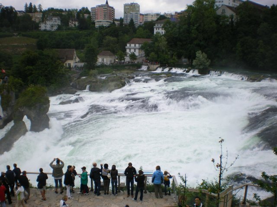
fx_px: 288
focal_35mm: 36
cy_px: 104
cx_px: 138
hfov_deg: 51.4
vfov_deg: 39.7
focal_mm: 6.3
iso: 50
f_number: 4.6
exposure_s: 1/250
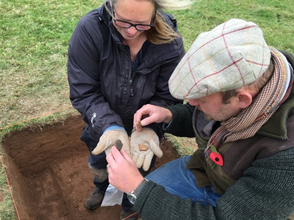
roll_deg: -4.2
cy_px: 110
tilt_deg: -37.3
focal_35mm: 29
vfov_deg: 48.2
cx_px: 147
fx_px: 246
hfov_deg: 61.7
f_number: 2.2
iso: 25
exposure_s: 1/100
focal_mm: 4.15
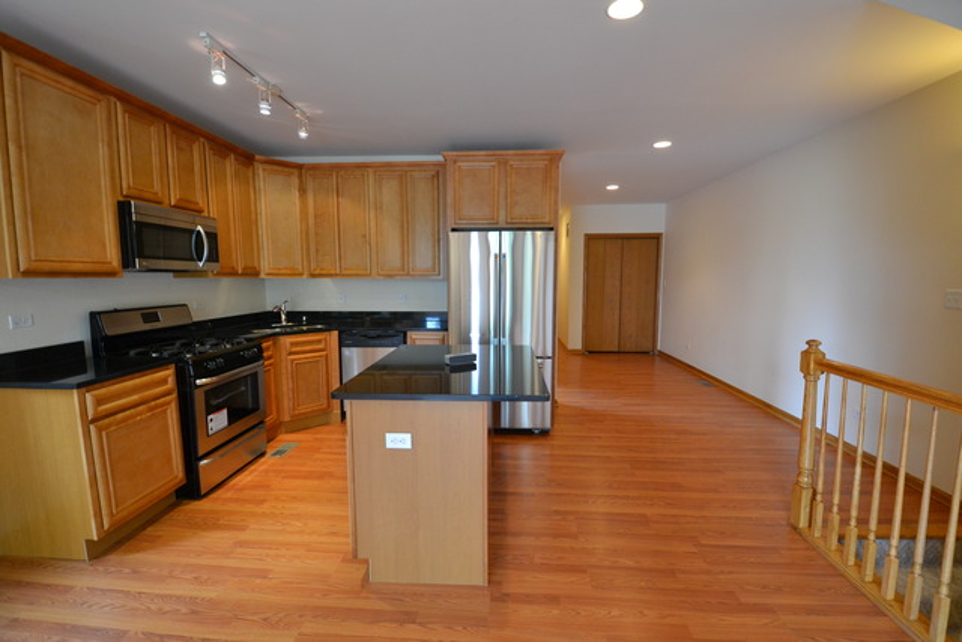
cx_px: 481
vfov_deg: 77.4
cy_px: 321
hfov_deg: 100.4
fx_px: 401
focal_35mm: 15
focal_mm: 10
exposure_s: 1/60
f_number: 3.5
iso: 1250
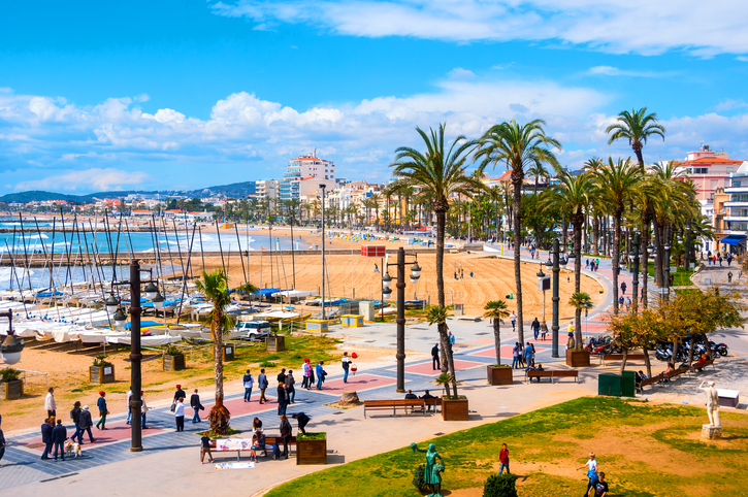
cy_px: 248
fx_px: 965
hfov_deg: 42.4
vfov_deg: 28.9
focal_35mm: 46
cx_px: 374
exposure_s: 1/640
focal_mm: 31
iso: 100
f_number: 9
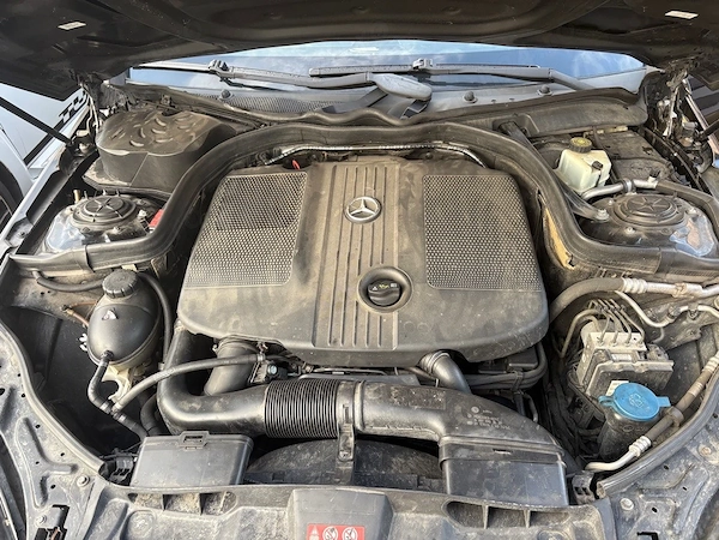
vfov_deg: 53.1
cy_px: 270
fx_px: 540
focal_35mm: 26
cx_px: 360
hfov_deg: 67.3
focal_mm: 5.96
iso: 125
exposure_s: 1/108
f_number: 1.6
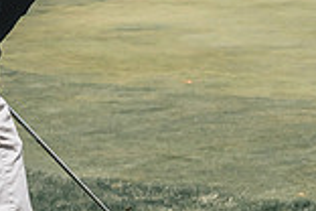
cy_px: 46
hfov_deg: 6.6
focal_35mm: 314
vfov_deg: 4.4
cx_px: 44
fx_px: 2756
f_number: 6.3
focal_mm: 60
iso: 640
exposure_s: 1/2500
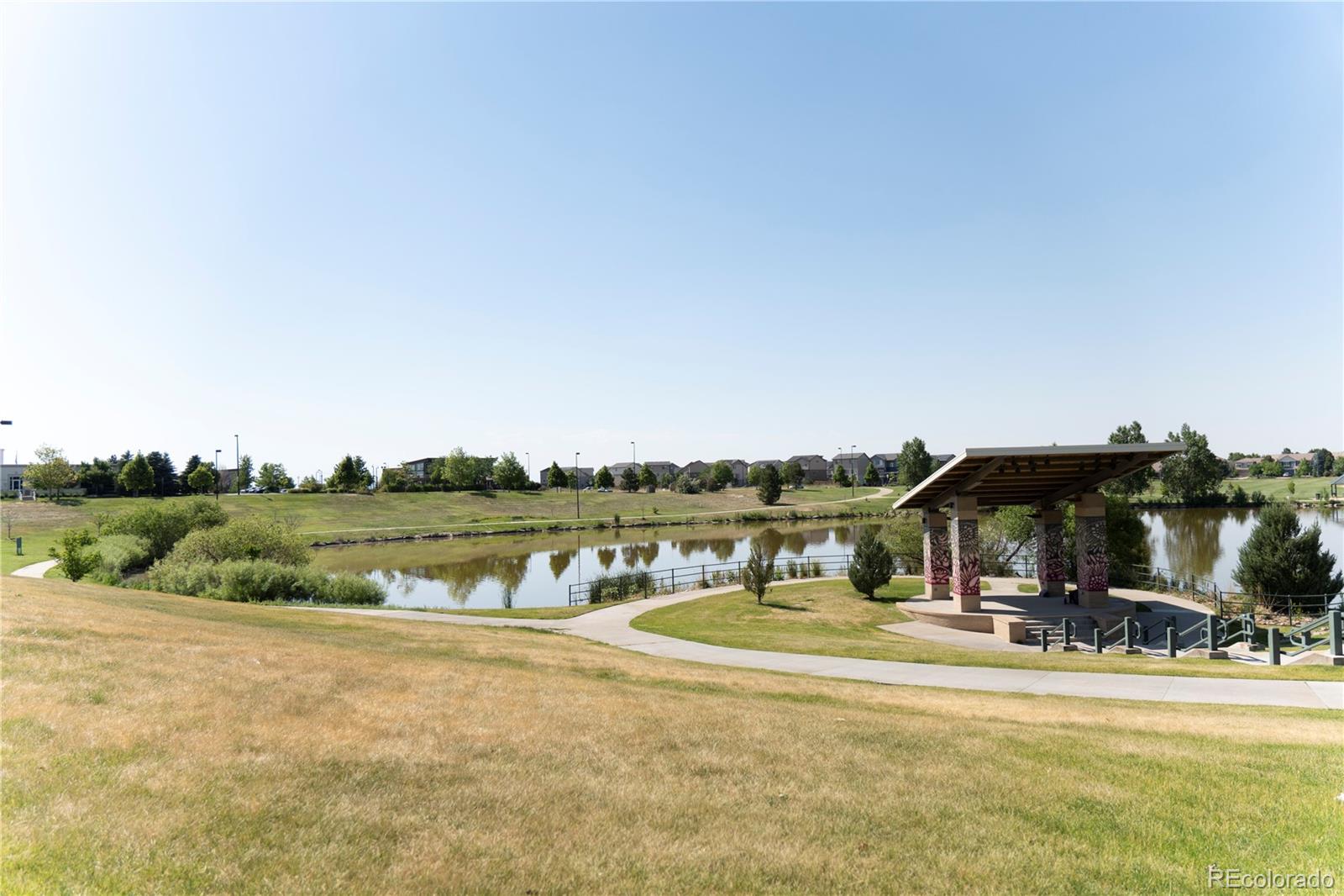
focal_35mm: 26
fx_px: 952
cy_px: 448
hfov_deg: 70.4
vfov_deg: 50.4
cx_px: 672
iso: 125
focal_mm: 17
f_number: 2.8
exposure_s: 1/4000
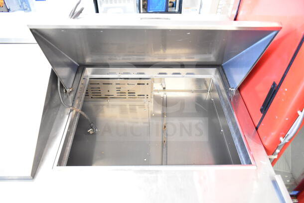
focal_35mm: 27
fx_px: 228
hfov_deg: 67.4
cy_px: 102
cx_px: 152
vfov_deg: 48.0
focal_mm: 18
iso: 3200
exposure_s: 1/30
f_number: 3.5
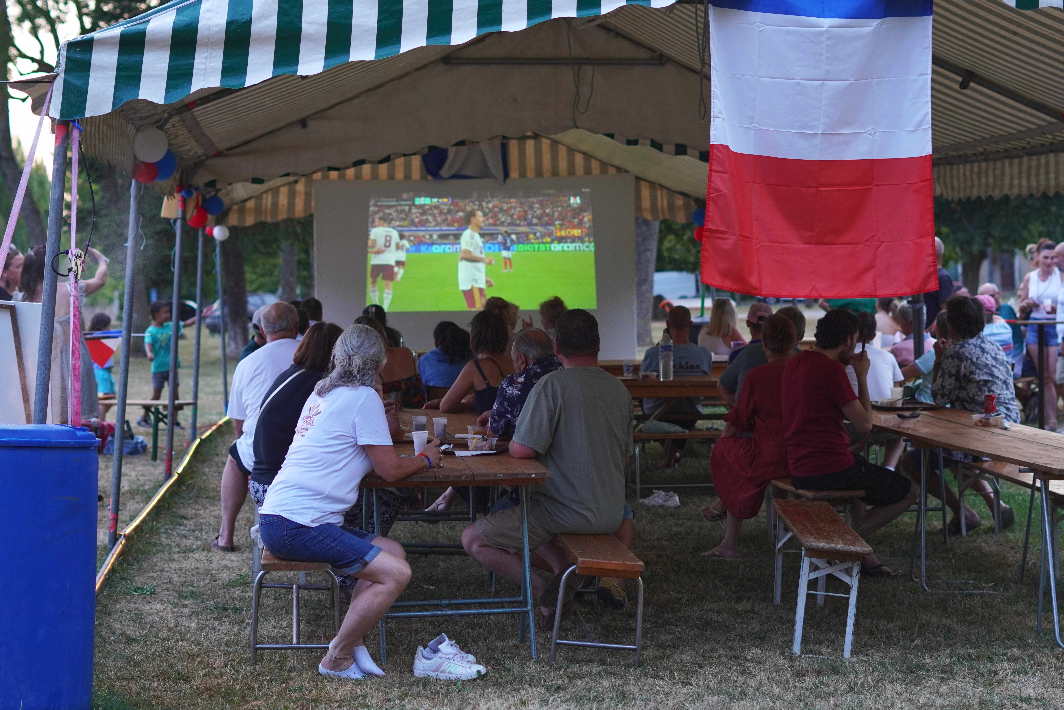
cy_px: 355
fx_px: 2216
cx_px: 532
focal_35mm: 75
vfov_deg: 18.2
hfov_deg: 27.0
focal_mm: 50
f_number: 2.5
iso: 400
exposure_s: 1/320
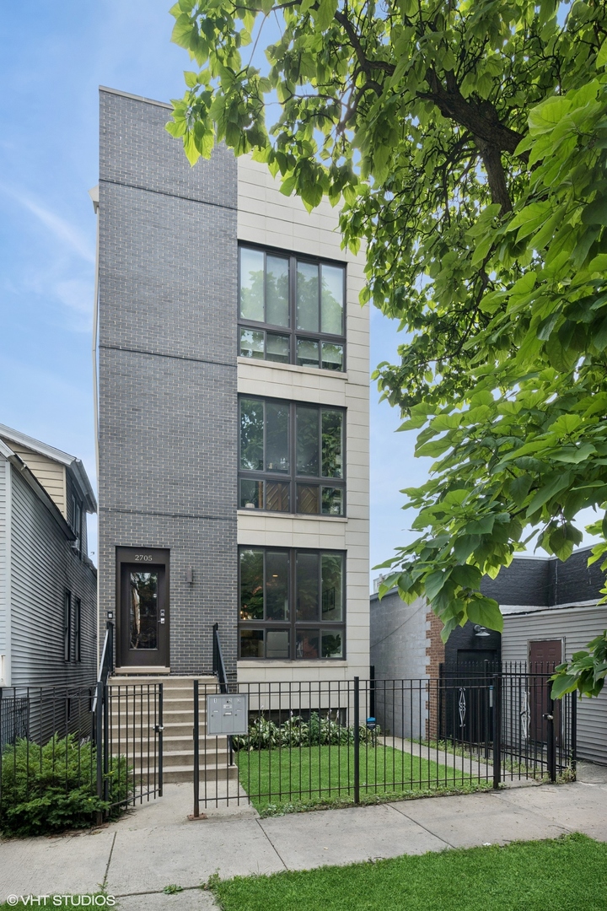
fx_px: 493
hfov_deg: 63.2
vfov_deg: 85.4
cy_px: 456
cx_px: 304
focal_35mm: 20
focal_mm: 19.5
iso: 200
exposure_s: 1/125
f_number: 8
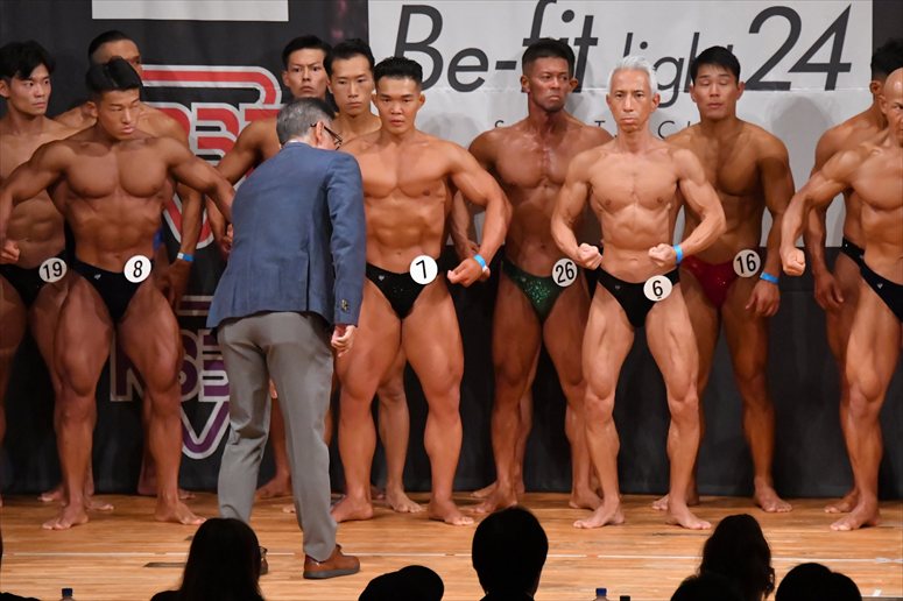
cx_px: 452
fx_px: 6769
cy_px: 300
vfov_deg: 5.1
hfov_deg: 7.6
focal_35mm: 270
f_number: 5.6
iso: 9000
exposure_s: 1/400
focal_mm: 180
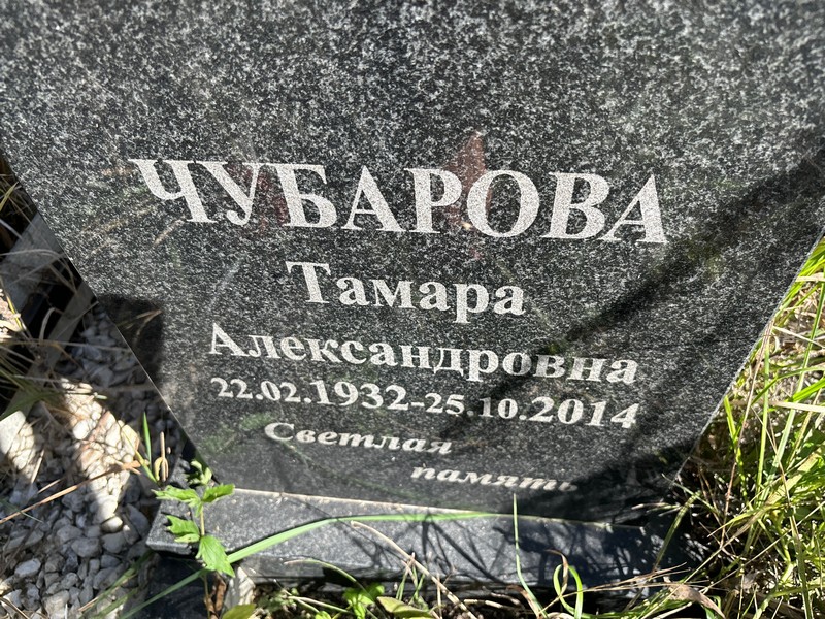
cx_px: 412
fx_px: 620
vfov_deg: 53.1
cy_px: 310
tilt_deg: -51.3
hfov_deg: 67.3
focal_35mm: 26
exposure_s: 1/722
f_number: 1.6
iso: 50
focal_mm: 5.96
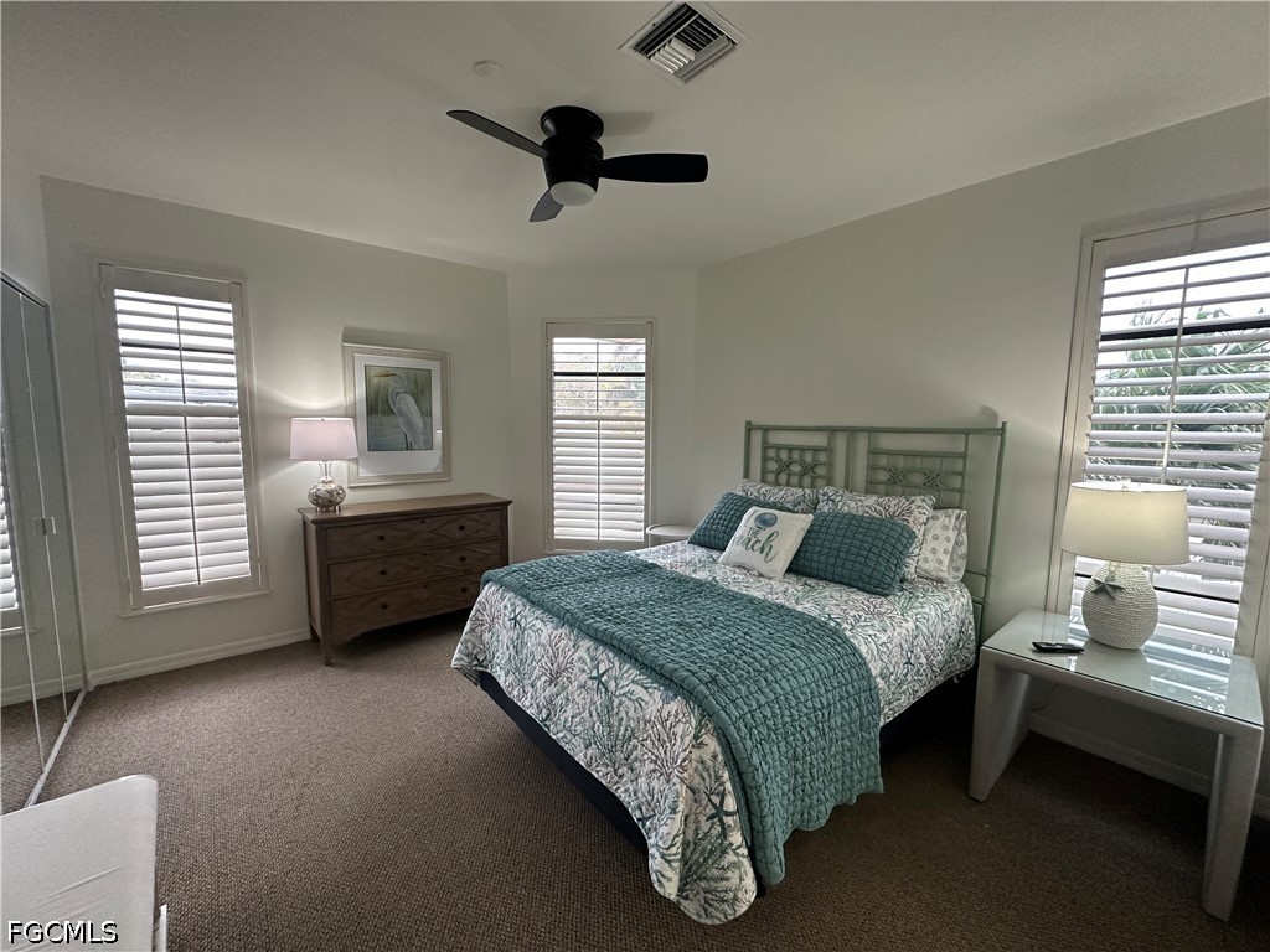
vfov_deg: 85.7
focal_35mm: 14
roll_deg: -0.4
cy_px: 476
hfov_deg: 102.1
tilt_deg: -5.2
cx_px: 635
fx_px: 514
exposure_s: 1/120
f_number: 2.2
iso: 250
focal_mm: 2.22
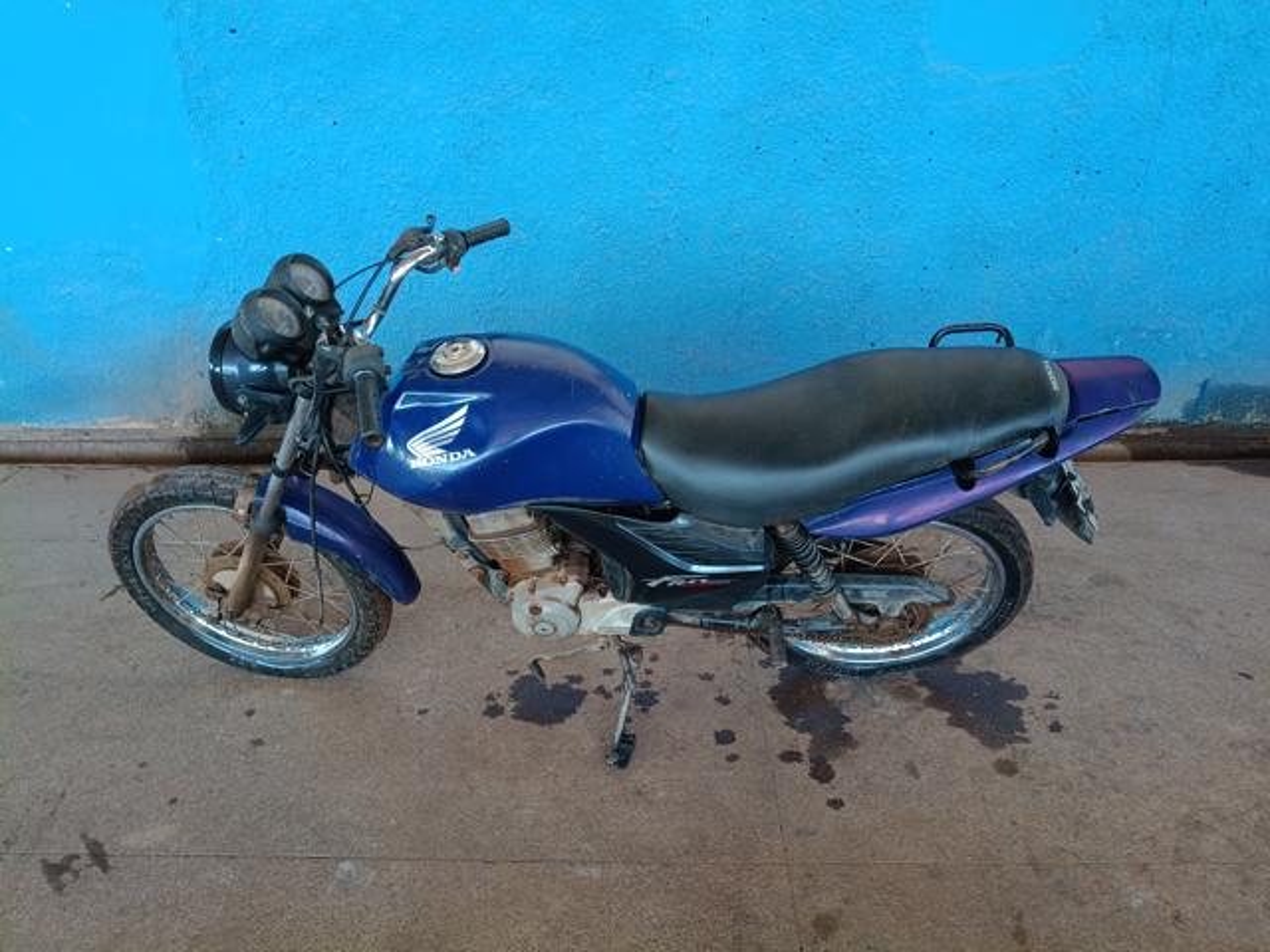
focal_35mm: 26
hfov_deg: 67.3
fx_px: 954
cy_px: 476
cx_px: 635
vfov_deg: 53.1
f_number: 1.8
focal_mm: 4.81
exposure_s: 1/120
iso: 546
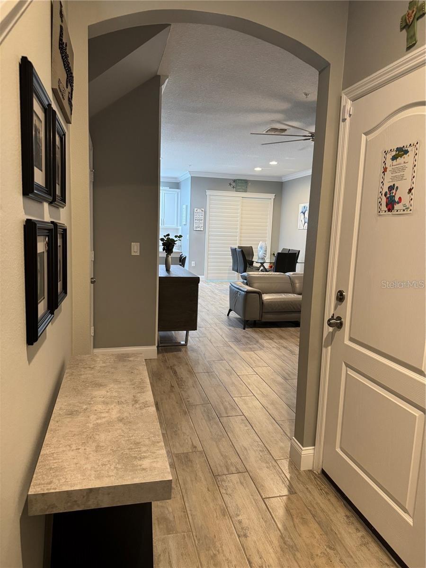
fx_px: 394
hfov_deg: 56.8
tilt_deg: -9.1
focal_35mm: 24
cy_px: 284
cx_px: 213
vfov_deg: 71.6
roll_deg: -1.3
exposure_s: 1/60
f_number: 1.78
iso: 500
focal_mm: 6.76
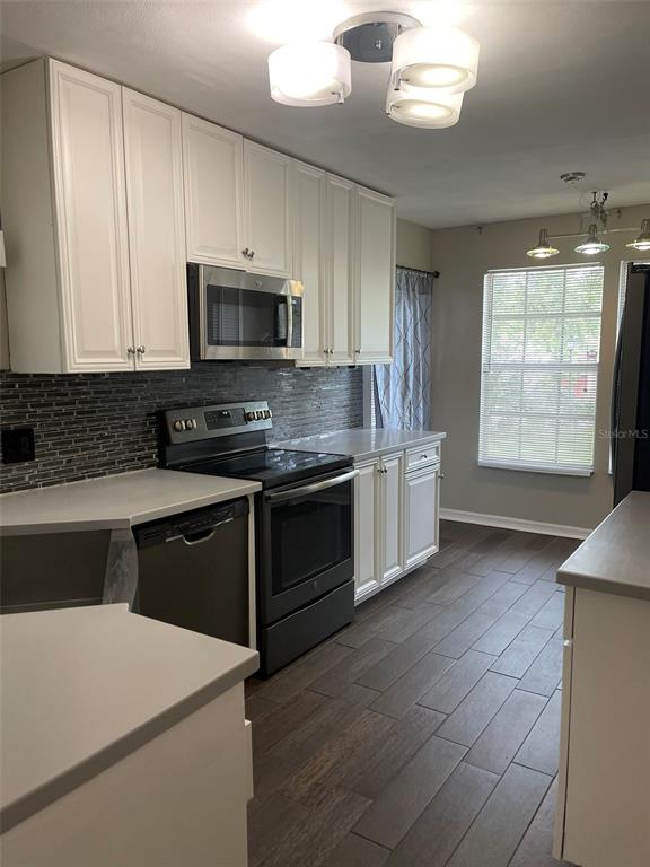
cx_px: 325
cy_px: 434
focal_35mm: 26
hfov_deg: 53.1
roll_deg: +0.3
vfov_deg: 67.3
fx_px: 651
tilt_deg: -7.0
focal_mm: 5.1
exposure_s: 1/60
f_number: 1.6
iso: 100
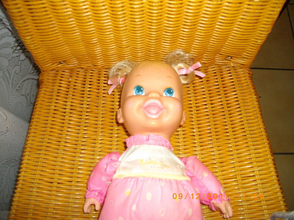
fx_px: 272
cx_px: 147
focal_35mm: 32
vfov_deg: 44.2
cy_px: 110
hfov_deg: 56.8
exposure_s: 1/40
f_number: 2.9
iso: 200
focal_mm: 5.7
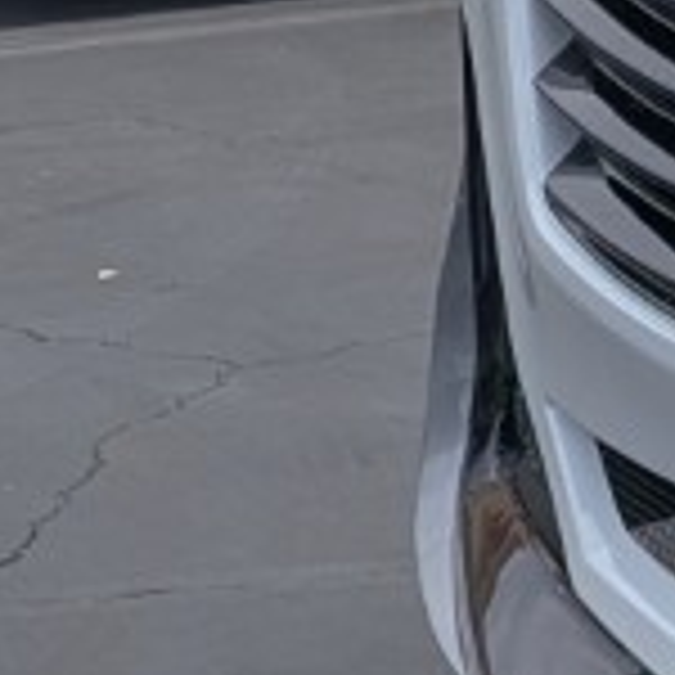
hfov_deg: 6.9
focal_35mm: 197
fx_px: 4346
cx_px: 2698
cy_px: -567
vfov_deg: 8.5
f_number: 1.85
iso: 48
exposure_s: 1/2695
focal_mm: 6.81
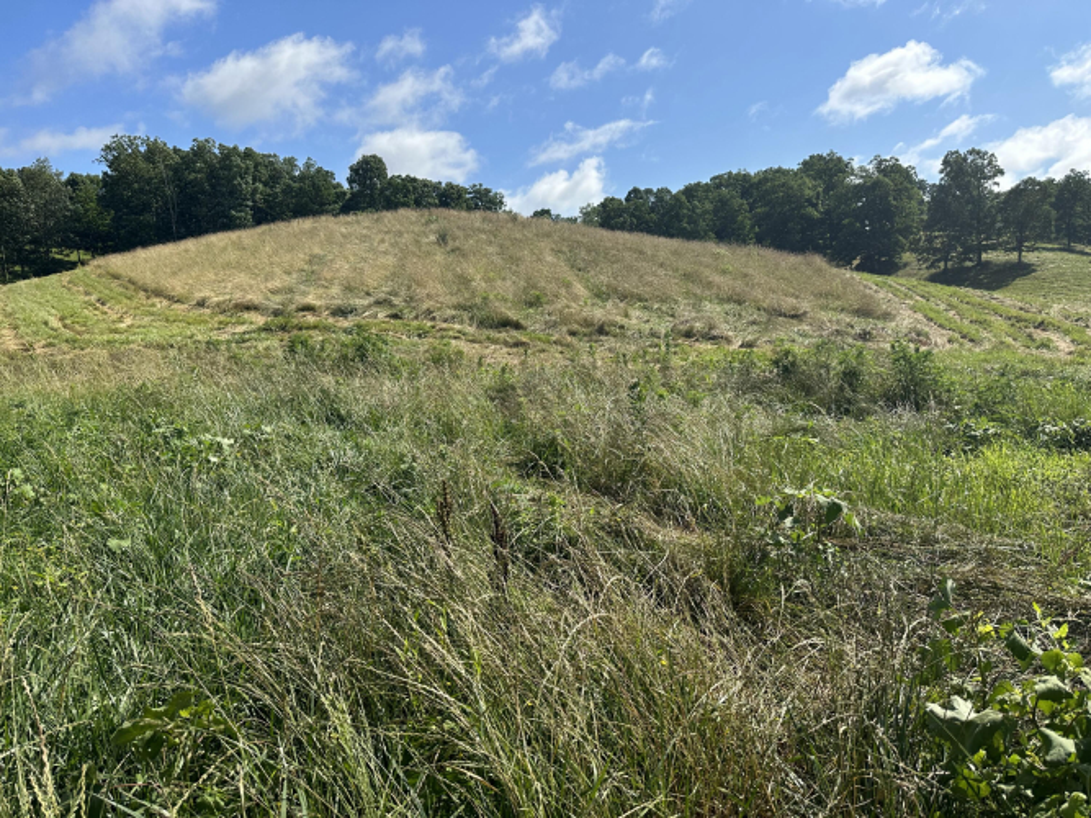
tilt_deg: -4.5
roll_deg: +2.2
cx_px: 546
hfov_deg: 71.6
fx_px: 756
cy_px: 409
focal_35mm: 24
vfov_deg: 56.8
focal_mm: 6.86
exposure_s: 1/4184
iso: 80
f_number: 1.78
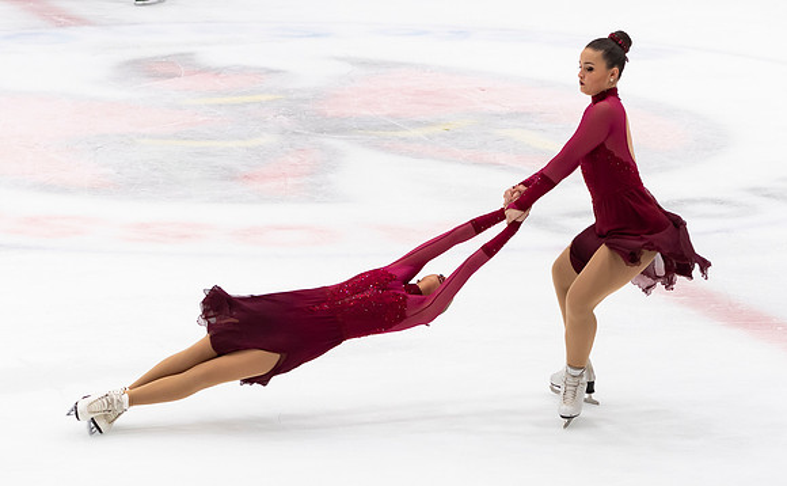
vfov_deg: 8.3
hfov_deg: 13.4
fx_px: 3354
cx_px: 393
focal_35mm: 157
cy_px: 280
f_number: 3.5
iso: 800
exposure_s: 1/250
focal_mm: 75
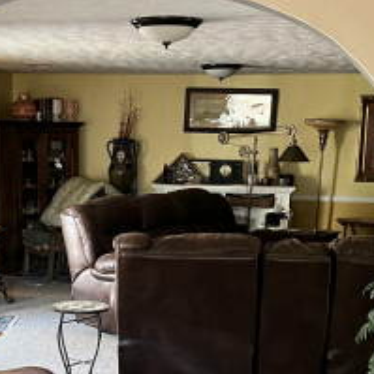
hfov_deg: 22.3
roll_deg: -1.1
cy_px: 303
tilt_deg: -11.7
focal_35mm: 77
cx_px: 93
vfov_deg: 22.2
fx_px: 941
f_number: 1.5
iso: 320
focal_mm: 5.7
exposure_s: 1/60
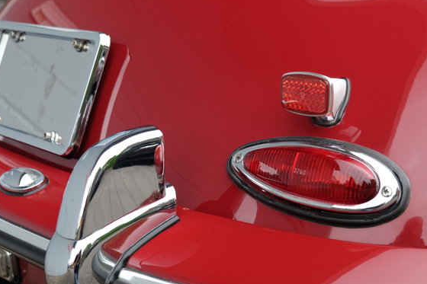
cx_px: 239
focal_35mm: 70
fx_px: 830
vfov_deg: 19.4
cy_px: 142
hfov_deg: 28.8
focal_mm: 34.3
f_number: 3.6
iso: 200
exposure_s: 1/75
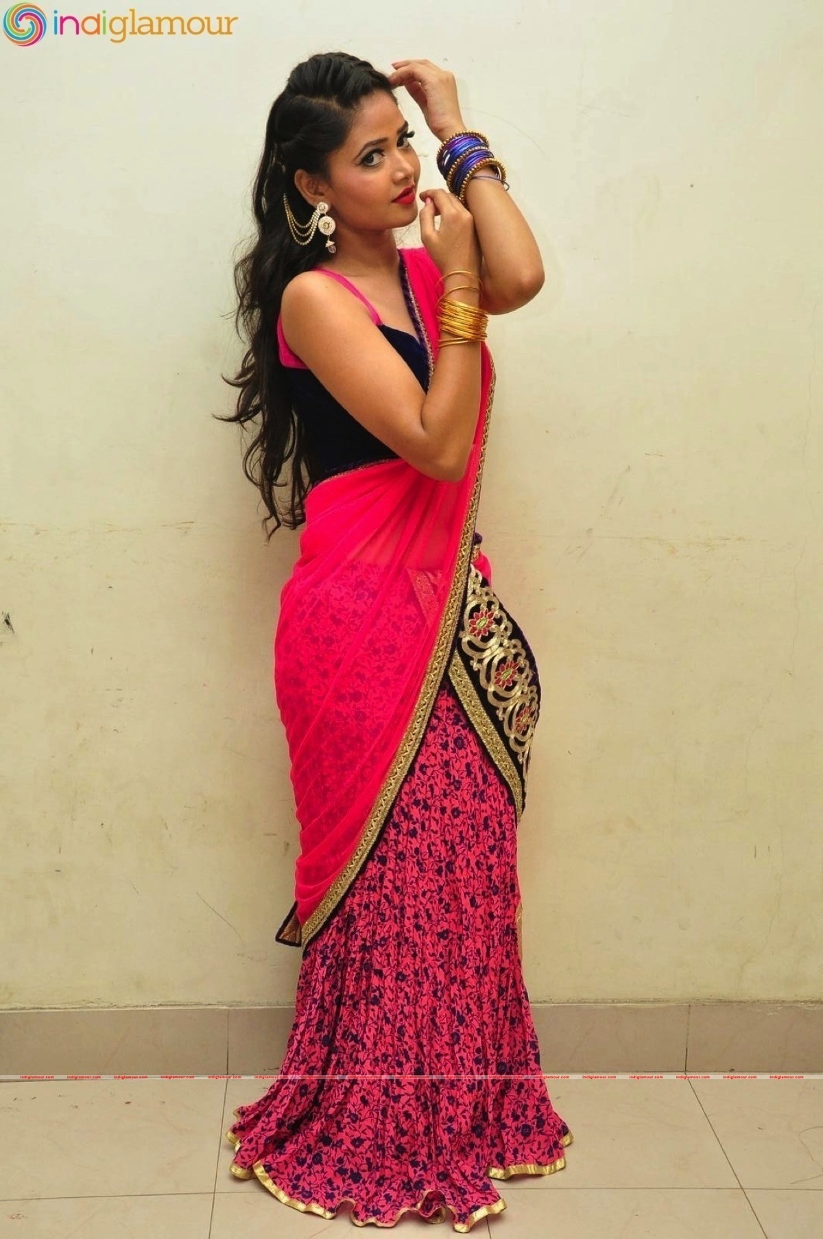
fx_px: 1547
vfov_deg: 43.6
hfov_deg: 29.8
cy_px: 620
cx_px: 412
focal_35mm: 45
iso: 1600
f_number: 7.1
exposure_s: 1/125
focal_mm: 30
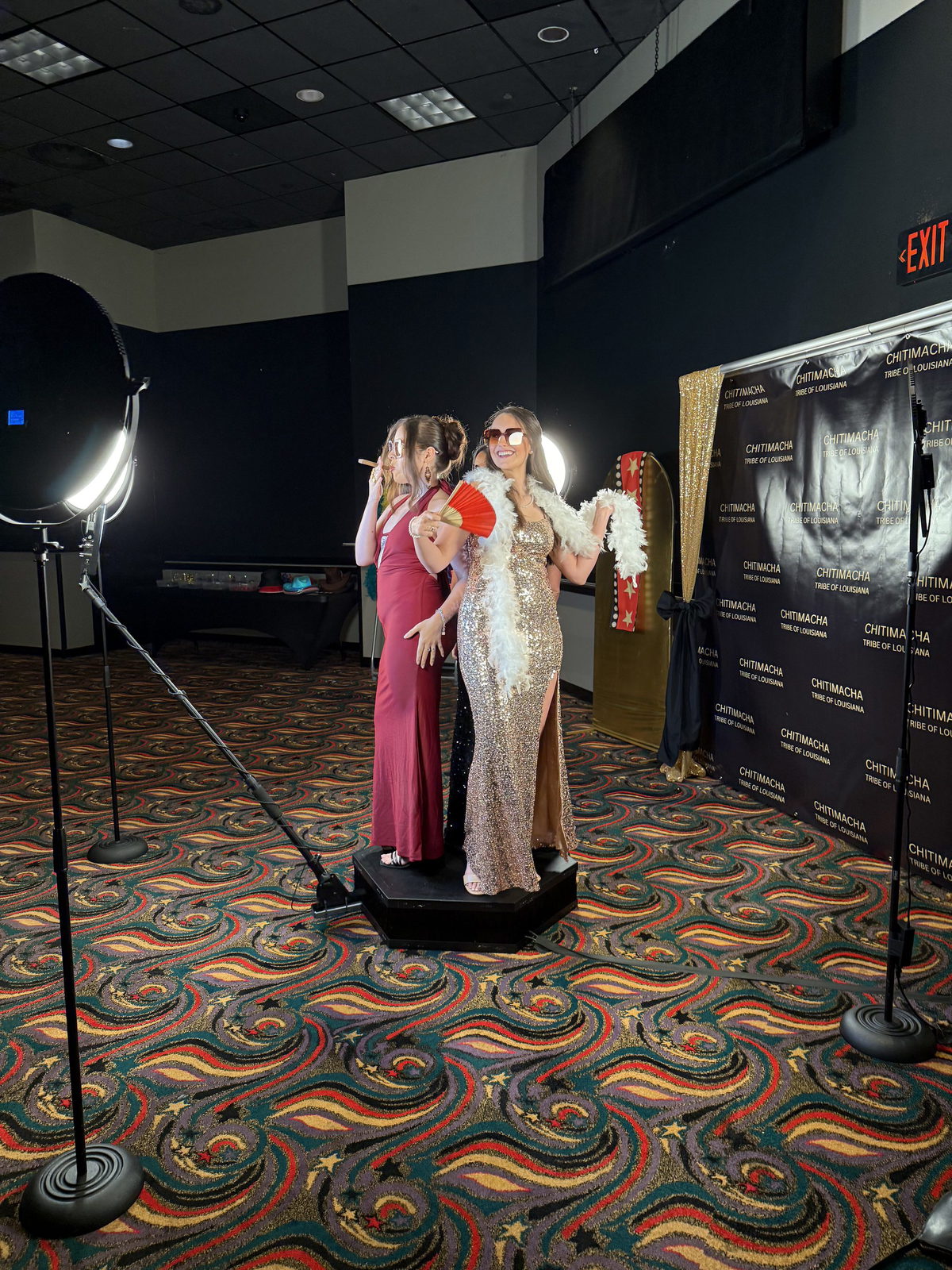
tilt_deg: -6.8
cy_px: 635
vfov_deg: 71.6
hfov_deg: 56.8
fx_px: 880
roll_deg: -0.5
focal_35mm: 24
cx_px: 476
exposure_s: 1/60
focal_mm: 6.76
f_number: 1.78
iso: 200
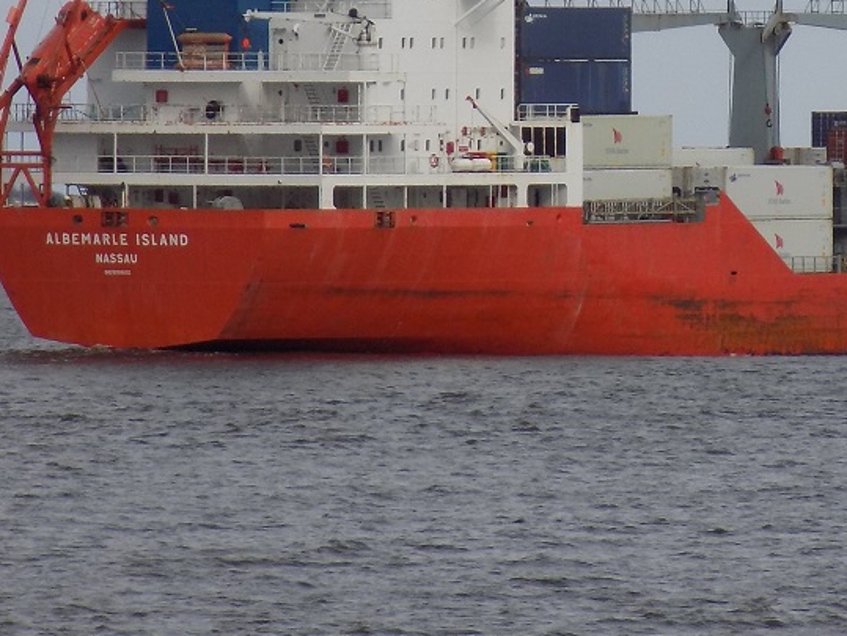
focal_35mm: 727
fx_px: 17800
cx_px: 777
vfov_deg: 2.0
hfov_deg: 2.7
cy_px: 42
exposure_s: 1/500
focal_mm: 56.4
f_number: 5.9
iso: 80
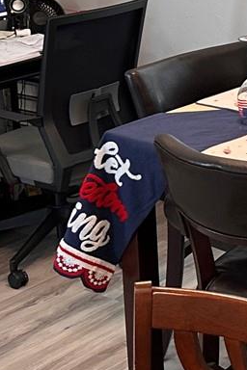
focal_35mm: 104
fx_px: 1070
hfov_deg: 11.9
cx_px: 478
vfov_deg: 19.2
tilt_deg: -12.8
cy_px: 18
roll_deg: -1.1
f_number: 1.78
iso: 200
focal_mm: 6.86
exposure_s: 1/60
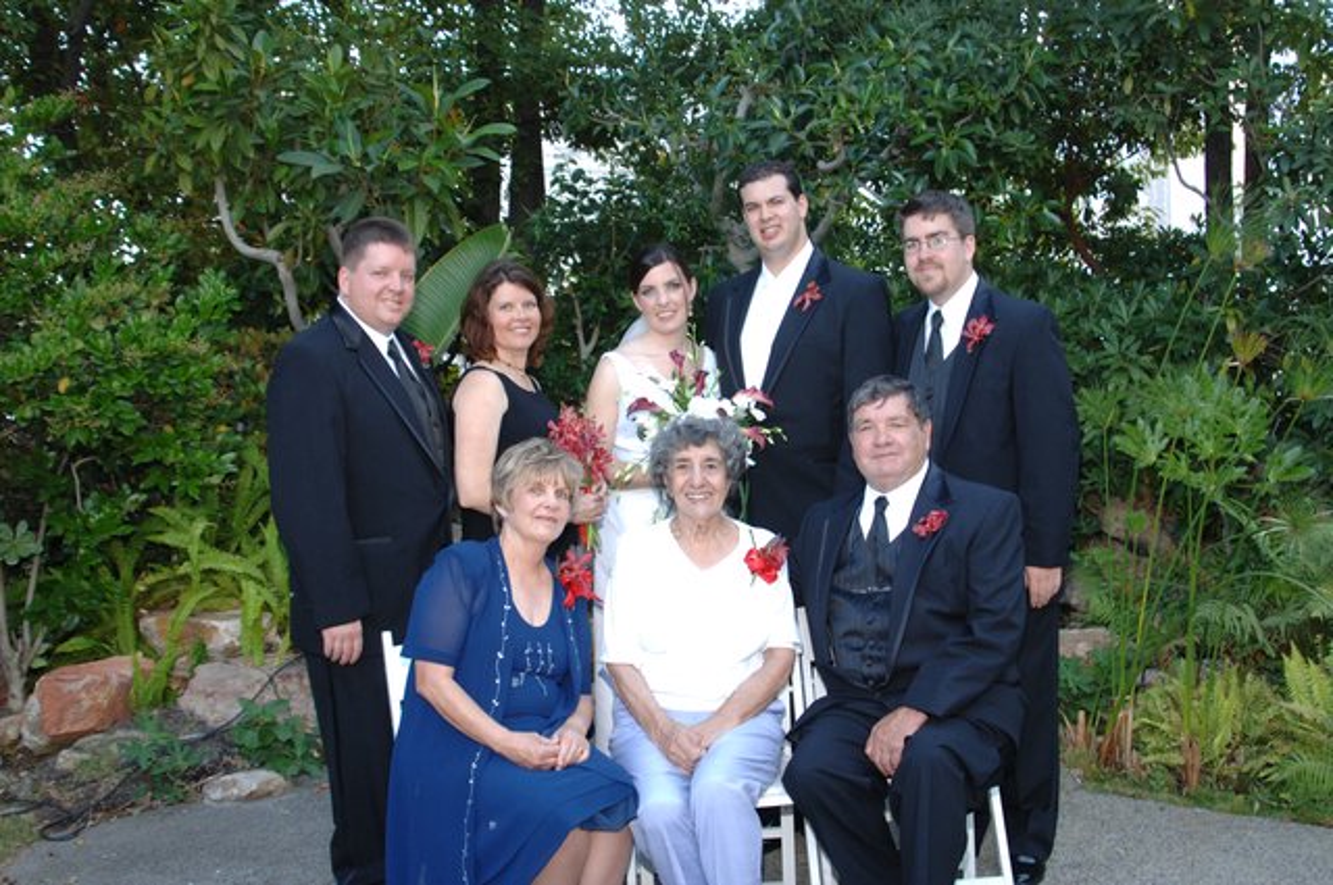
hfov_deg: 46.5
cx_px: 666
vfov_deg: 31.8
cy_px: 442
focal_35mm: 42
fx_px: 1553
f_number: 5.6
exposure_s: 1/50
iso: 400
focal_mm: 28
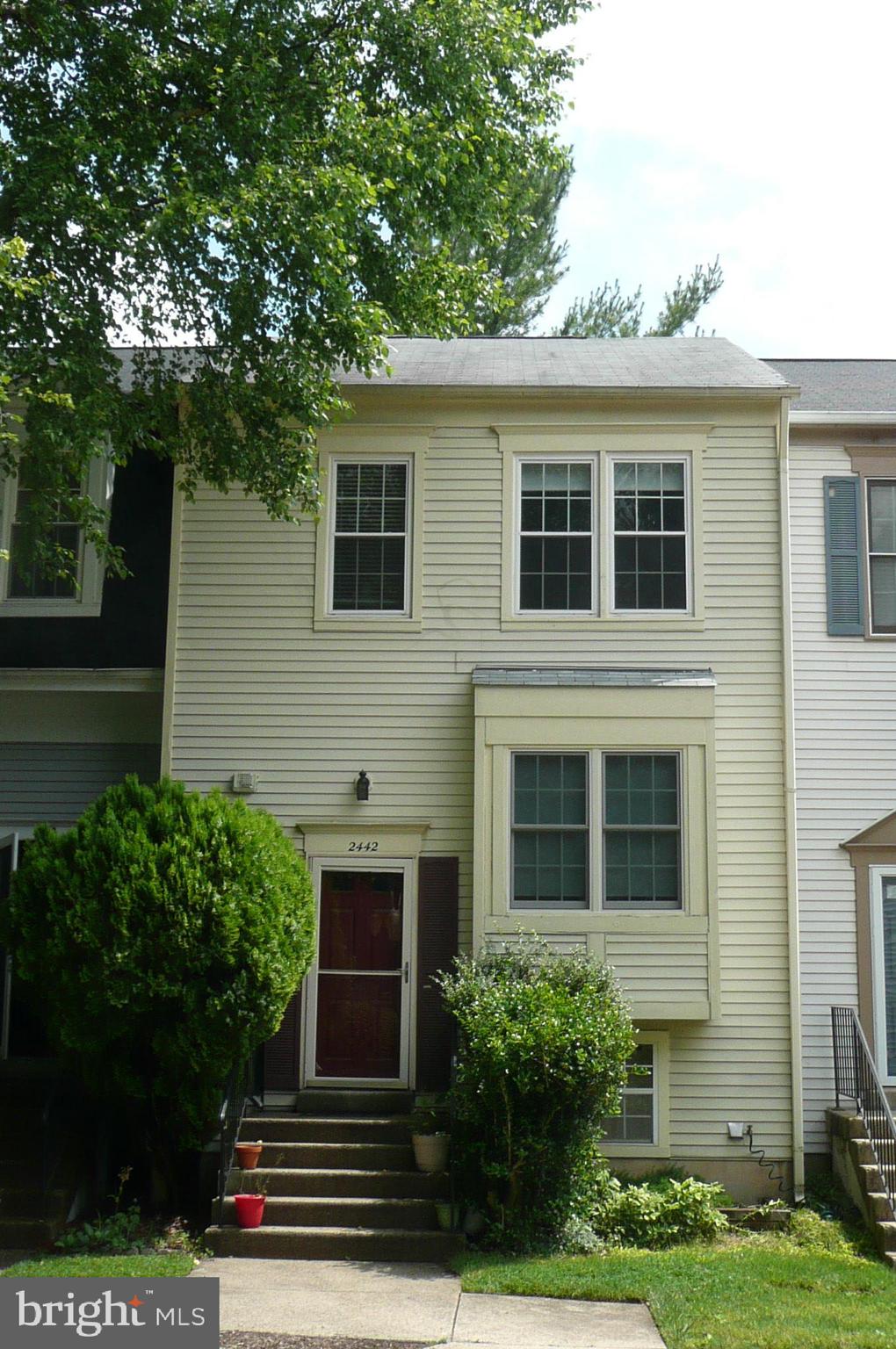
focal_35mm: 48
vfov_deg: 41.2
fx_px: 1797
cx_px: 448
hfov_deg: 28.0
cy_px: 674
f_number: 3.5
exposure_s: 1/500
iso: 100
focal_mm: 5.2
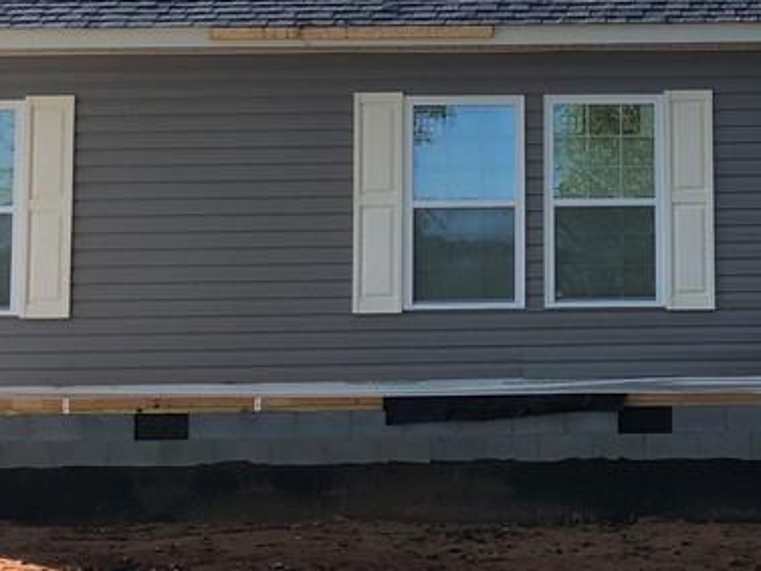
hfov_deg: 25.0
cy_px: 151
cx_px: 656
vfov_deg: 19.3
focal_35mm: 76
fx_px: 1671
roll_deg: +1.4
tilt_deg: +6.8
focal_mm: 4
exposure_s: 1/838
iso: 20
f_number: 1.8
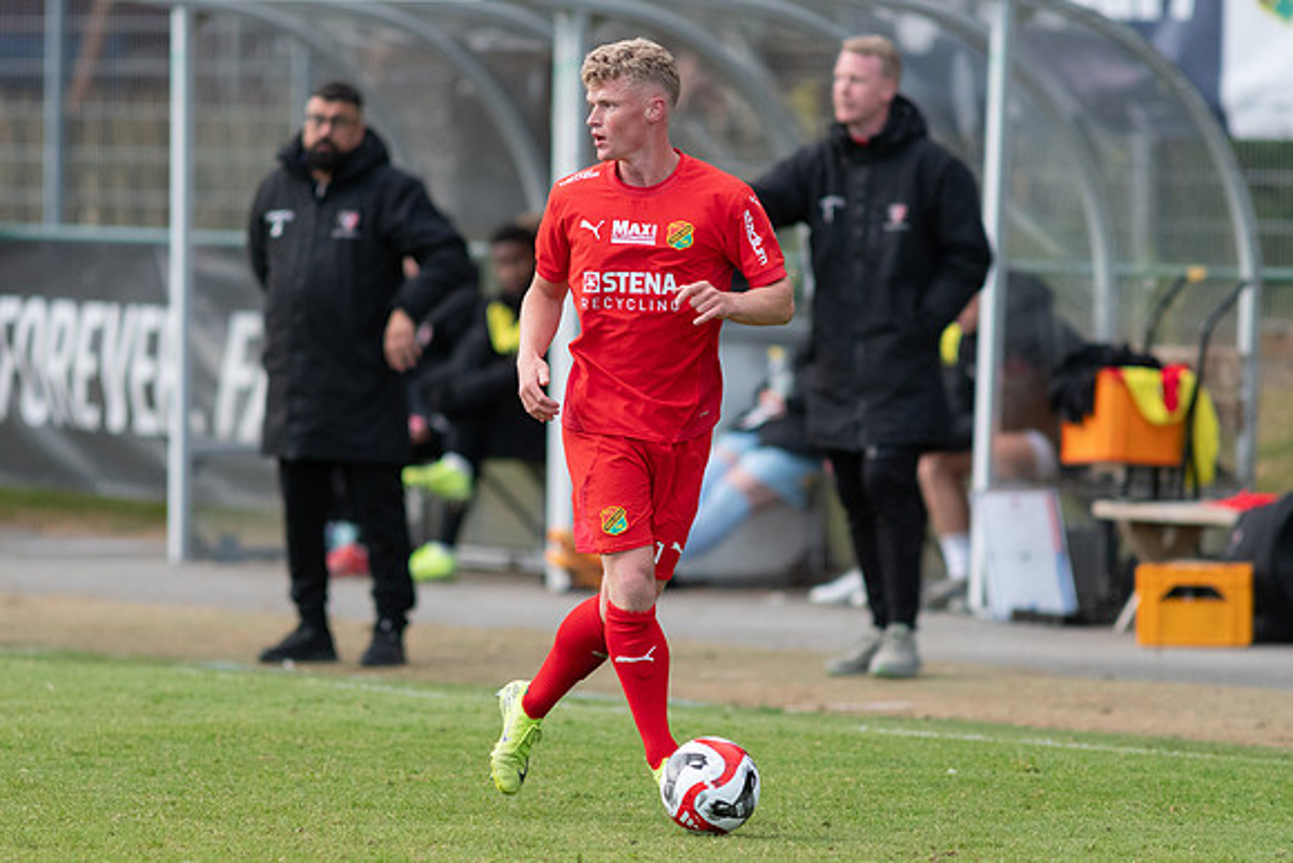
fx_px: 16166
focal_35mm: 450
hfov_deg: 4.6
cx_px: 646
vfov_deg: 3.1
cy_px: 432
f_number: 3.2
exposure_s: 1/1250
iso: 1000
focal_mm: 300
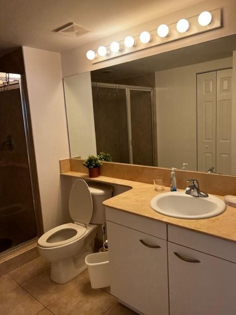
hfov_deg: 53.1
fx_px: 236
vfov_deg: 67.3
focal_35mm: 26
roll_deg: +3.2
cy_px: 158
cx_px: 118
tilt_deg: -7.9
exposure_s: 1/120
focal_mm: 5.7
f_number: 1.5
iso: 100
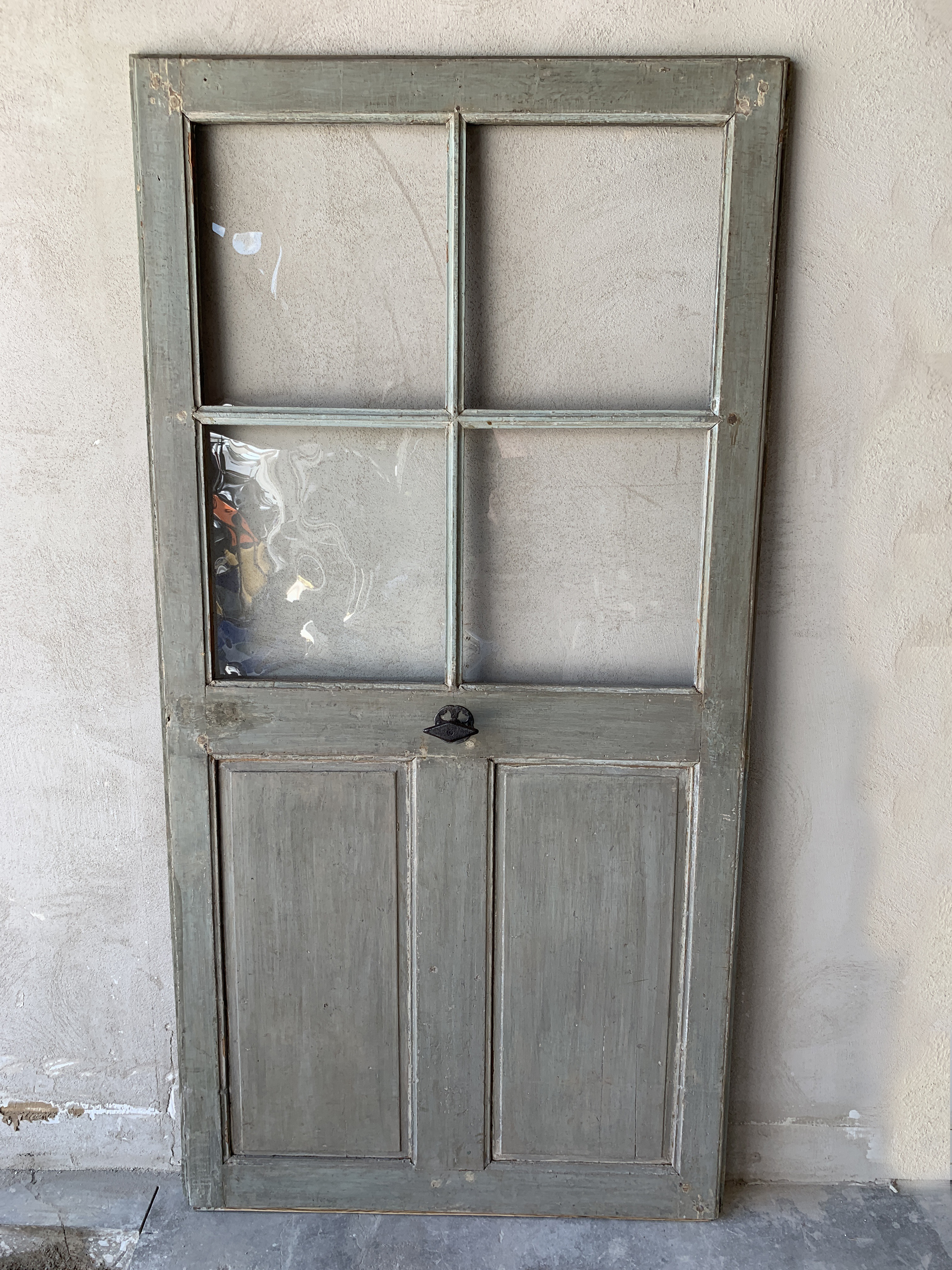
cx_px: 476
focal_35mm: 26
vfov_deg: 67.3
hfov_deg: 53.1
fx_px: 953
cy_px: 635
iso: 25
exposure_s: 1/227
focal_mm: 4.25
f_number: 1.8
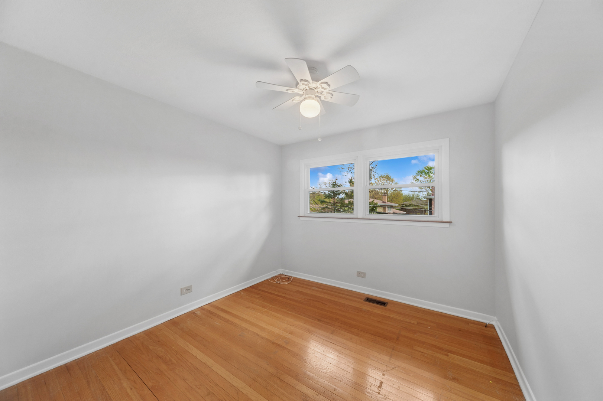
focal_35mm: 12
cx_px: 302
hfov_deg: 112.7
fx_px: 201
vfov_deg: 89.9
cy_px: 200
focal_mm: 12
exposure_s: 1/30
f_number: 8
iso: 400
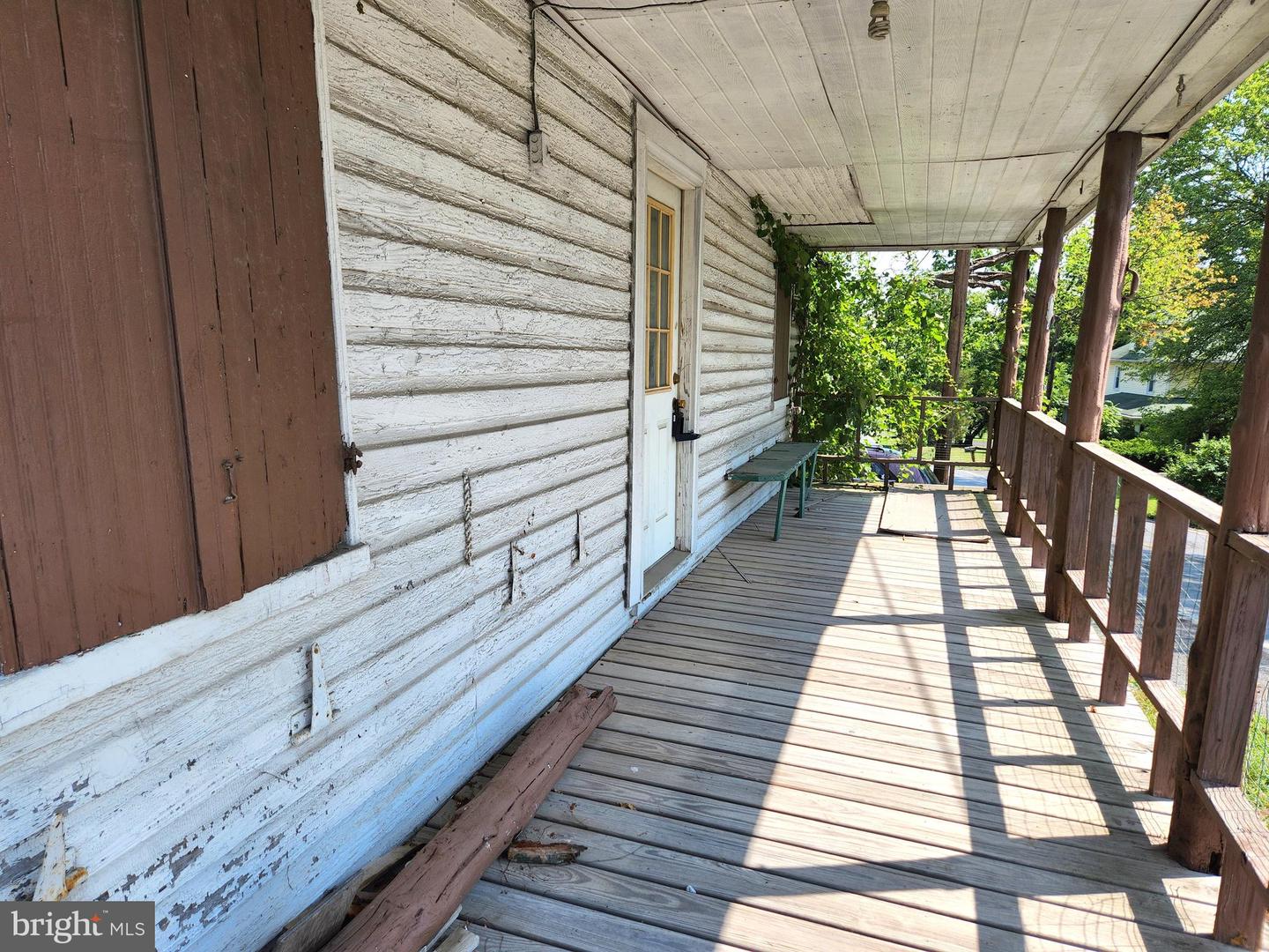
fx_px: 843
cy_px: 476
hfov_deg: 73.9
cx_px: 634
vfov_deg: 58.9
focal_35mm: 23
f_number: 1.8
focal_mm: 5.4
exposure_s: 1/634
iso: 20
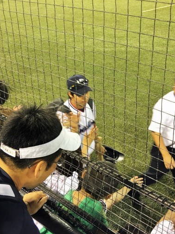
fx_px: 310
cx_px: 100
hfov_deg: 31.5
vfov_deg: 41.2
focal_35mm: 46
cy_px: 105
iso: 25
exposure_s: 1/15
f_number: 2.2
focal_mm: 4.15
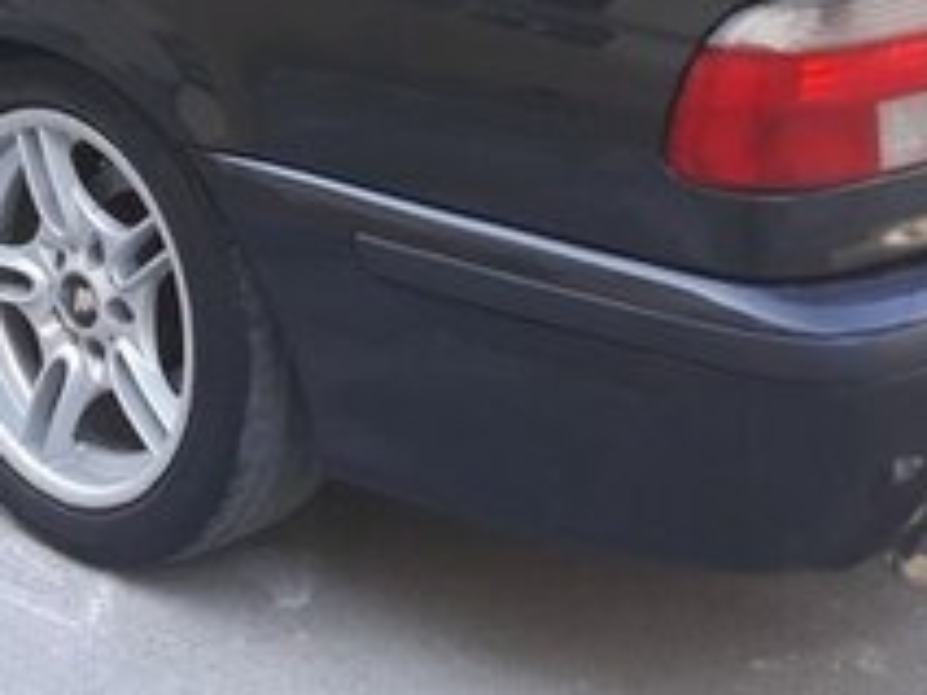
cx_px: 184
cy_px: -216
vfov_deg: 16.6
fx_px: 2249
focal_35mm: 84
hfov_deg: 23.0
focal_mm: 3.71
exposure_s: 1/100
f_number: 1.7
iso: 40
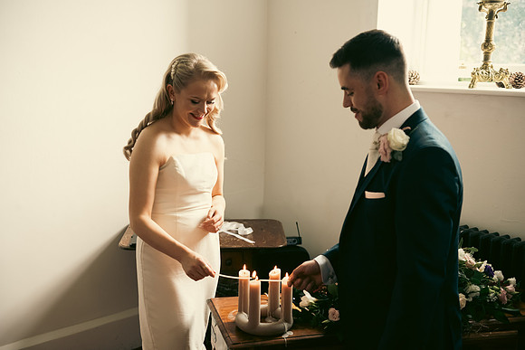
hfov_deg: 44.5
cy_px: 175
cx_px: 262
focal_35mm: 44
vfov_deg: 30.5
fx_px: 642
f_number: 3.5
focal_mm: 44
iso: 800
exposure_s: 1/160
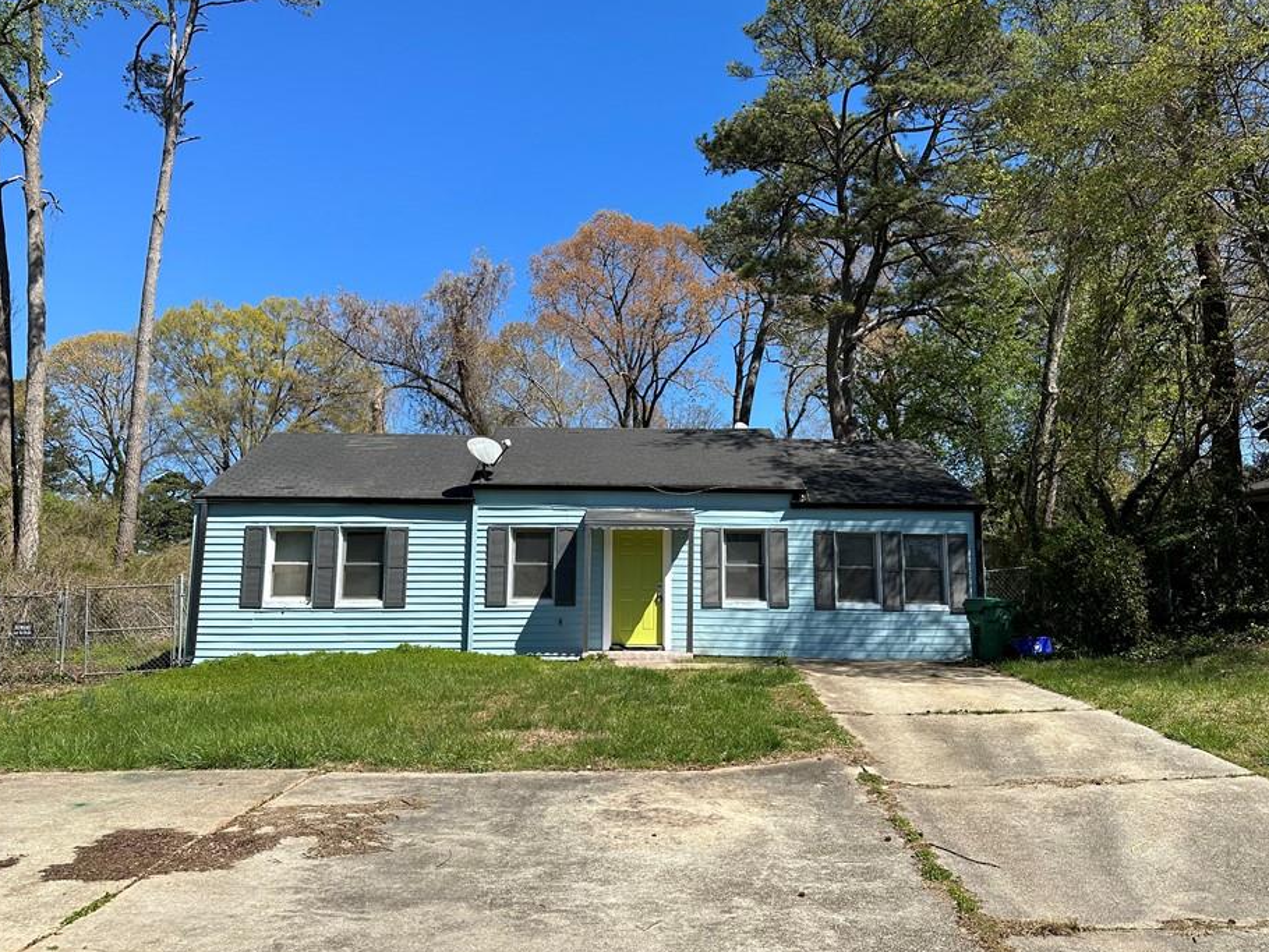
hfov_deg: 65.3
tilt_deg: +8.8
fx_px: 990
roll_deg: +0.0
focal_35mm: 27
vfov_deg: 51.4
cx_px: 654
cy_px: 478
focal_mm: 6.86
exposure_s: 1/4545
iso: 80
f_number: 1.78
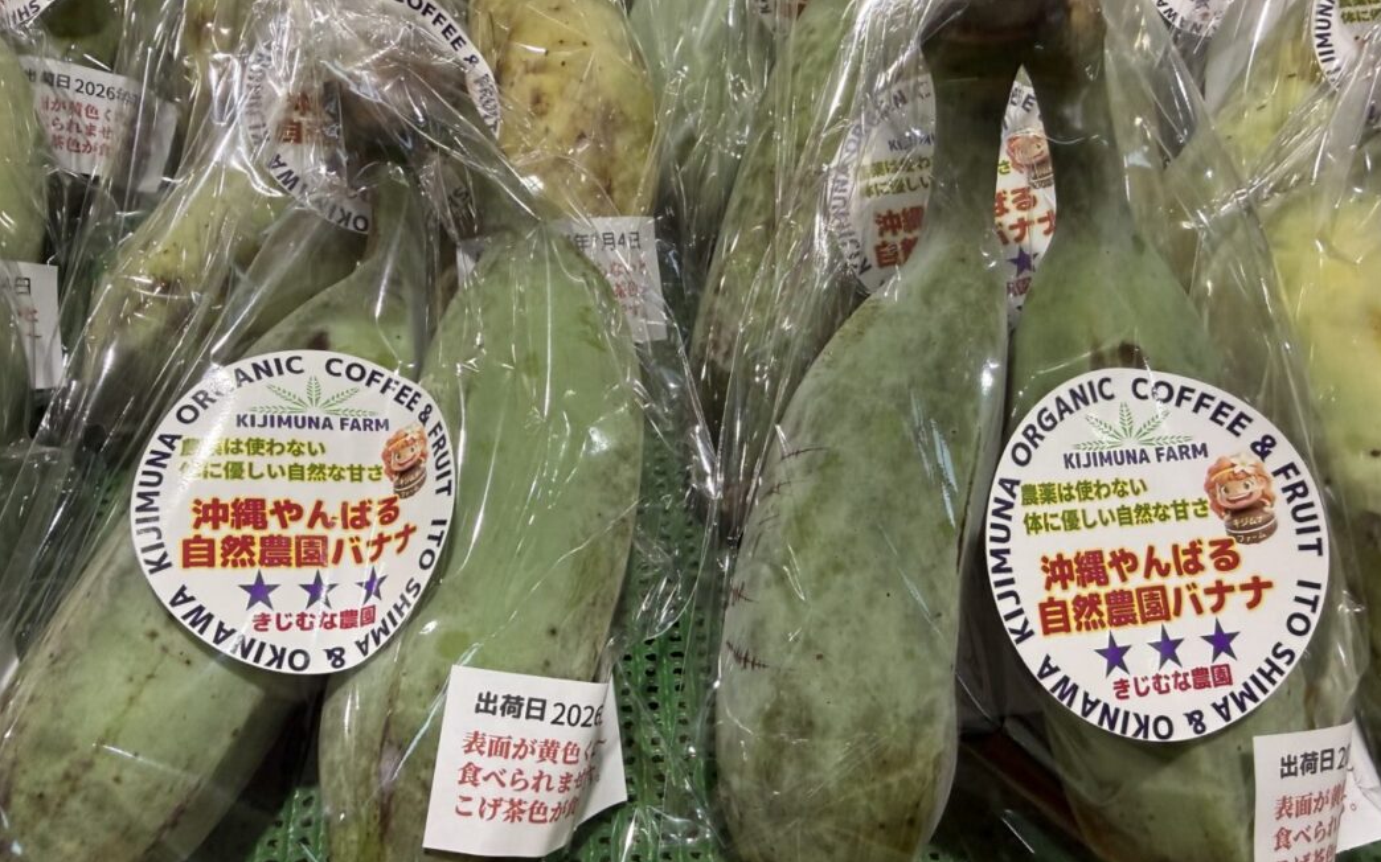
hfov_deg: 70.4
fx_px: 978
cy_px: 484
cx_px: 682
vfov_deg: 47.5
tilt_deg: -52.9
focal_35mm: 26
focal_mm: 2.22
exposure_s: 1/60
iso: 250
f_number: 2.2
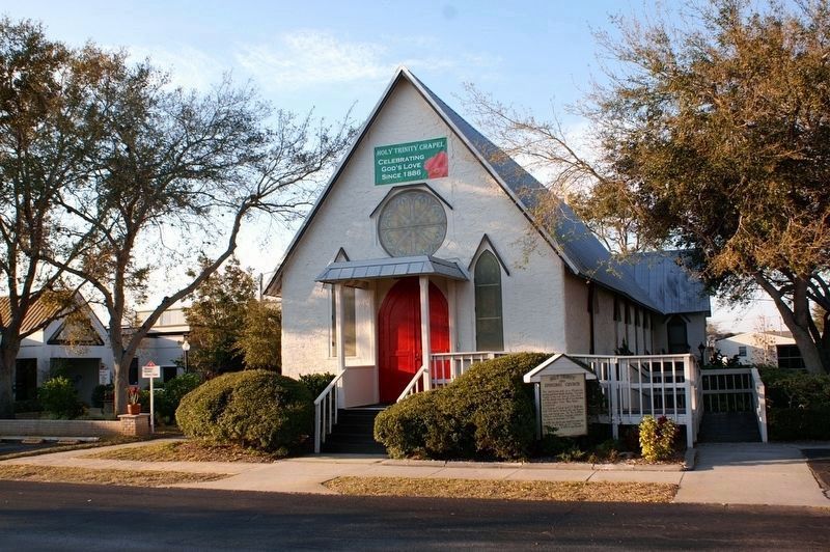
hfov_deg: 57.3
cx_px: 415
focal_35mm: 33
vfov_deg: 39.9
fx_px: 760
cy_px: 276
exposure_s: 1/80
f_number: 9
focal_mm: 22
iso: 100
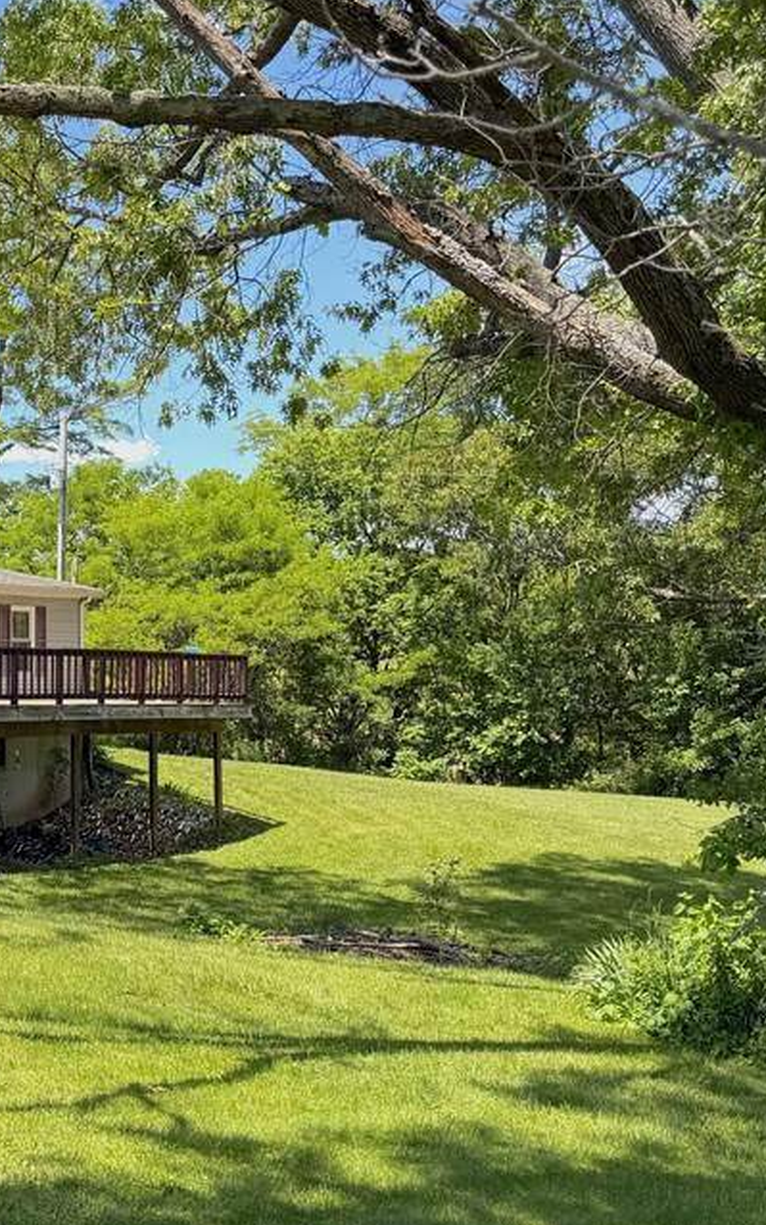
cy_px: 637
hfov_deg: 22.6
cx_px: -238
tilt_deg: -0.3
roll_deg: +0.1
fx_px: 1703
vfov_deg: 39.6
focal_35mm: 51
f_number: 1.78
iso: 80
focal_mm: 6.76
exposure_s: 1/2525
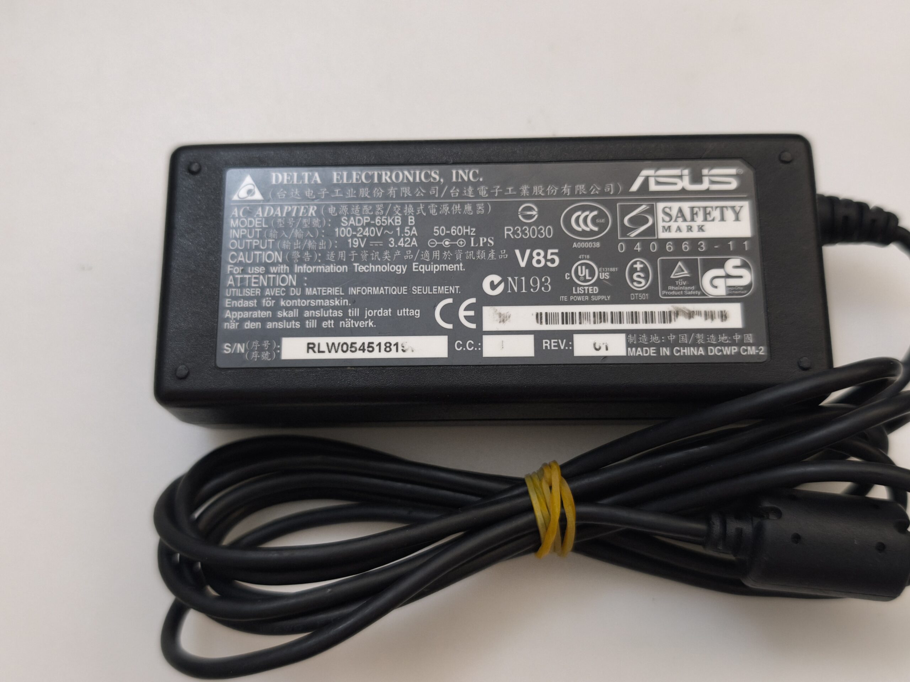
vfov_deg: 40.7
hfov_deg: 52.6
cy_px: 341
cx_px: 455
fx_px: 920
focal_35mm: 35
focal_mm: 6.57
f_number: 1.6
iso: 500
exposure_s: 1/50
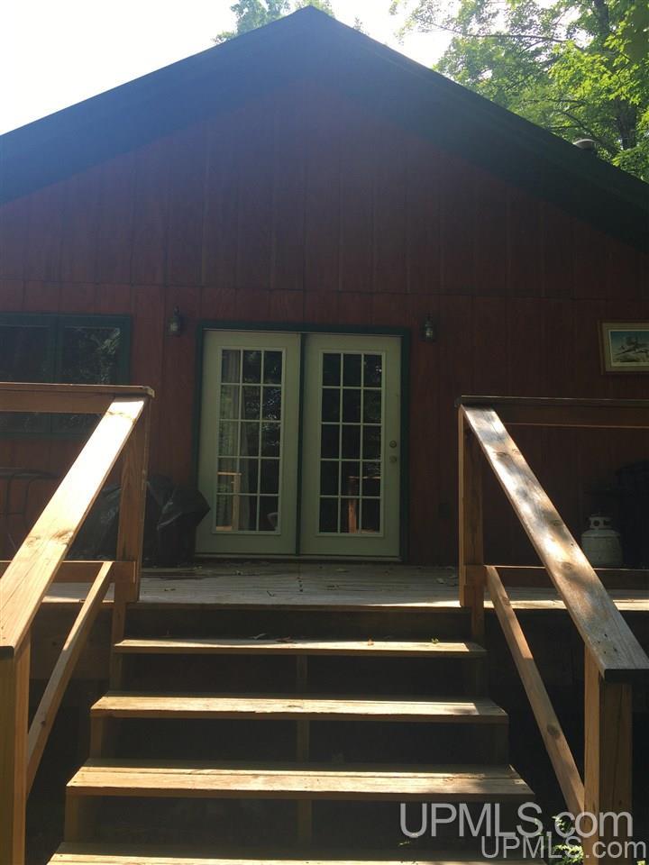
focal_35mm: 29
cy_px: 432
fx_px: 725
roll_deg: -1.6
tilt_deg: +8.4
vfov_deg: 61.7
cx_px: 324
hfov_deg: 48.2
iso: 25
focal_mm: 4.15
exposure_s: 1/463
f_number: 2.2
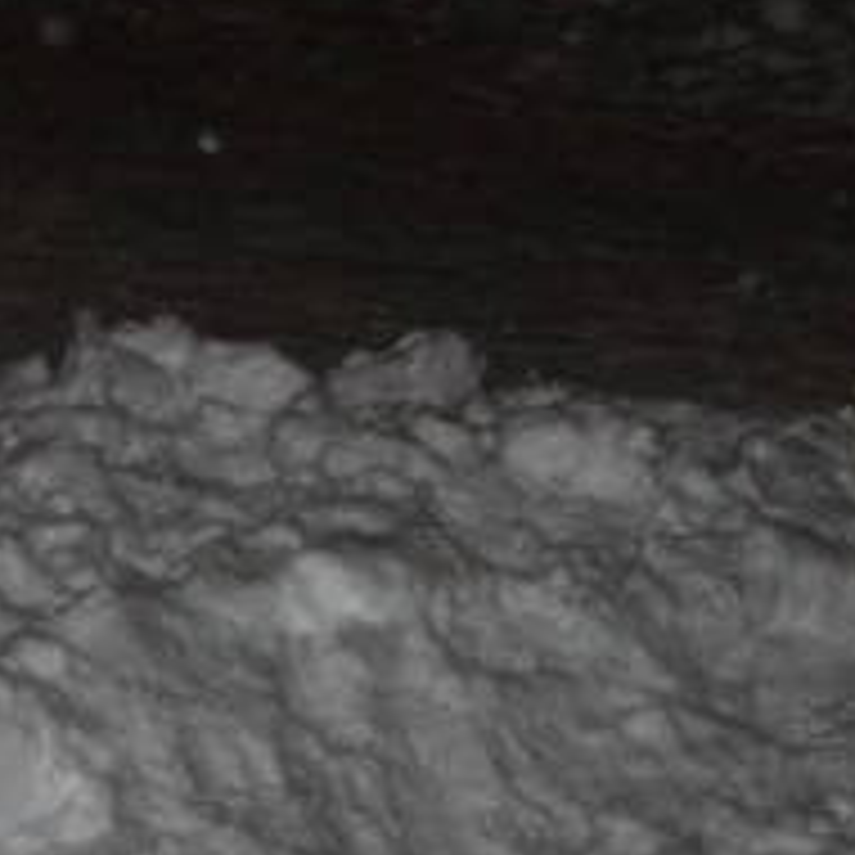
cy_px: 1287
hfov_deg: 11.0
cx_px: -522
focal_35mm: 151
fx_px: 4220
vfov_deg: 11.1
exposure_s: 1/60
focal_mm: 22
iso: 800
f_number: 4
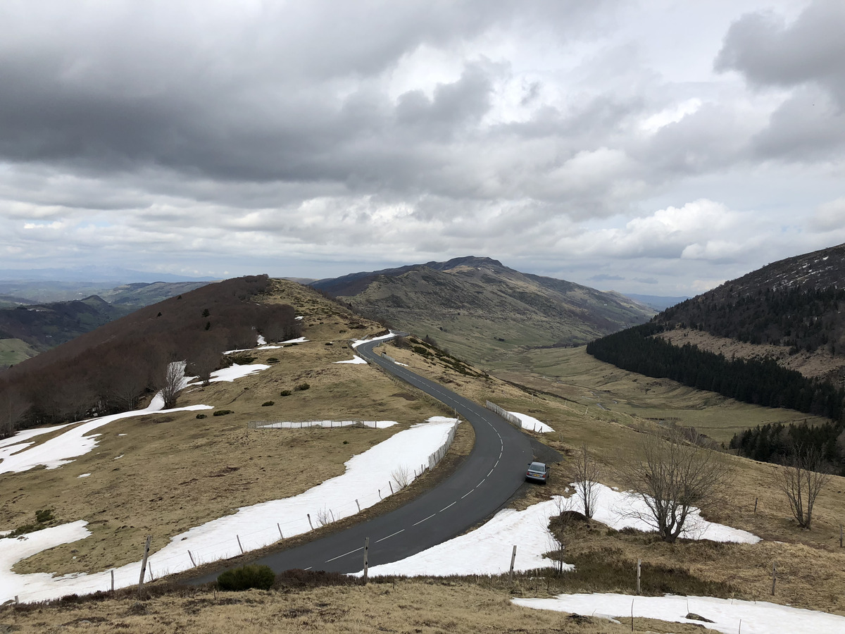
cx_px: 422
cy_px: 317
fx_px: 683
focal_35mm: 28
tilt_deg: -1.7
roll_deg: -0.2
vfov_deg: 49.7
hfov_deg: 63.4
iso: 20
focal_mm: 4
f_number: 1.8
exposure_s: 1/3436
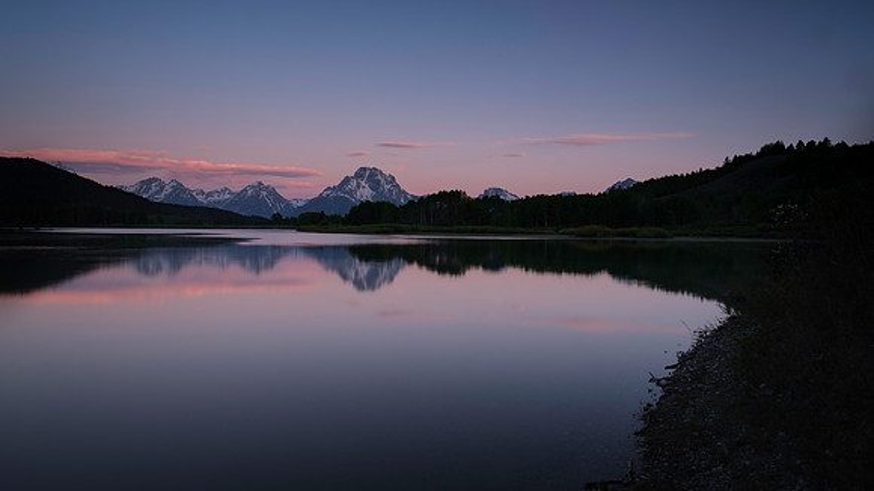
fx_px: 631
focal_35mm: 27
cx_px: 437
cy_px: 200
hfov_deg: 69.4
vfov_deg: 42.4
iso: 160
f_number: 11
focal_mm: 17.1
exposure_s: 3.1
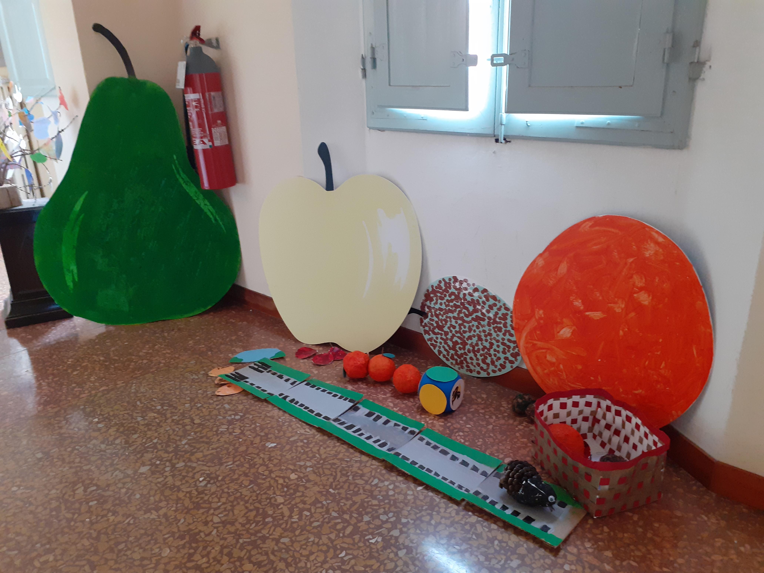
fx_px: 596
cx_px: 382
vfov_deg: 51.4
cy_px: 286
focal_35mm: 27
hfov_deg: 65.3
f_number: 1.9
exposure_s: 1/25
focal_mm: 3.6
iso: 250
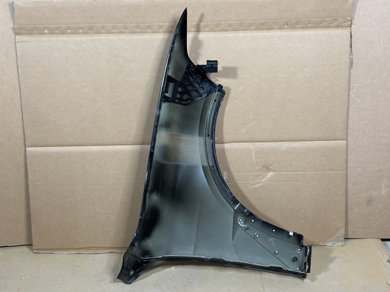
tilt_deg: -21.1
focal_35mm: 48
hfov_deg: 39.7
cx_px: 195
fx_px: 540
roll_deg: +2.3
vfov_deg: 30.2
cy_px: 146
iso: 200
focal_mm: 6.86
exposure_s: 1/50
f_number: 1.78
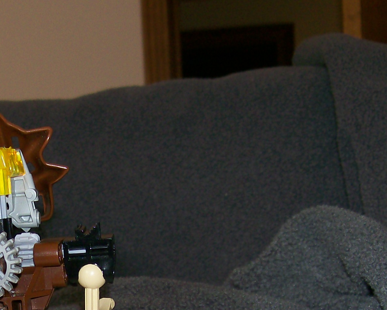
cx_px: 22
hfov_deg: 21.8
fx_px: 974
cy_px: 343
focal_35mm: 85
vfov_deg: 17.4
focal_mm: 6
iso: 80
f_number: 2.7
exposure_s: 1/64
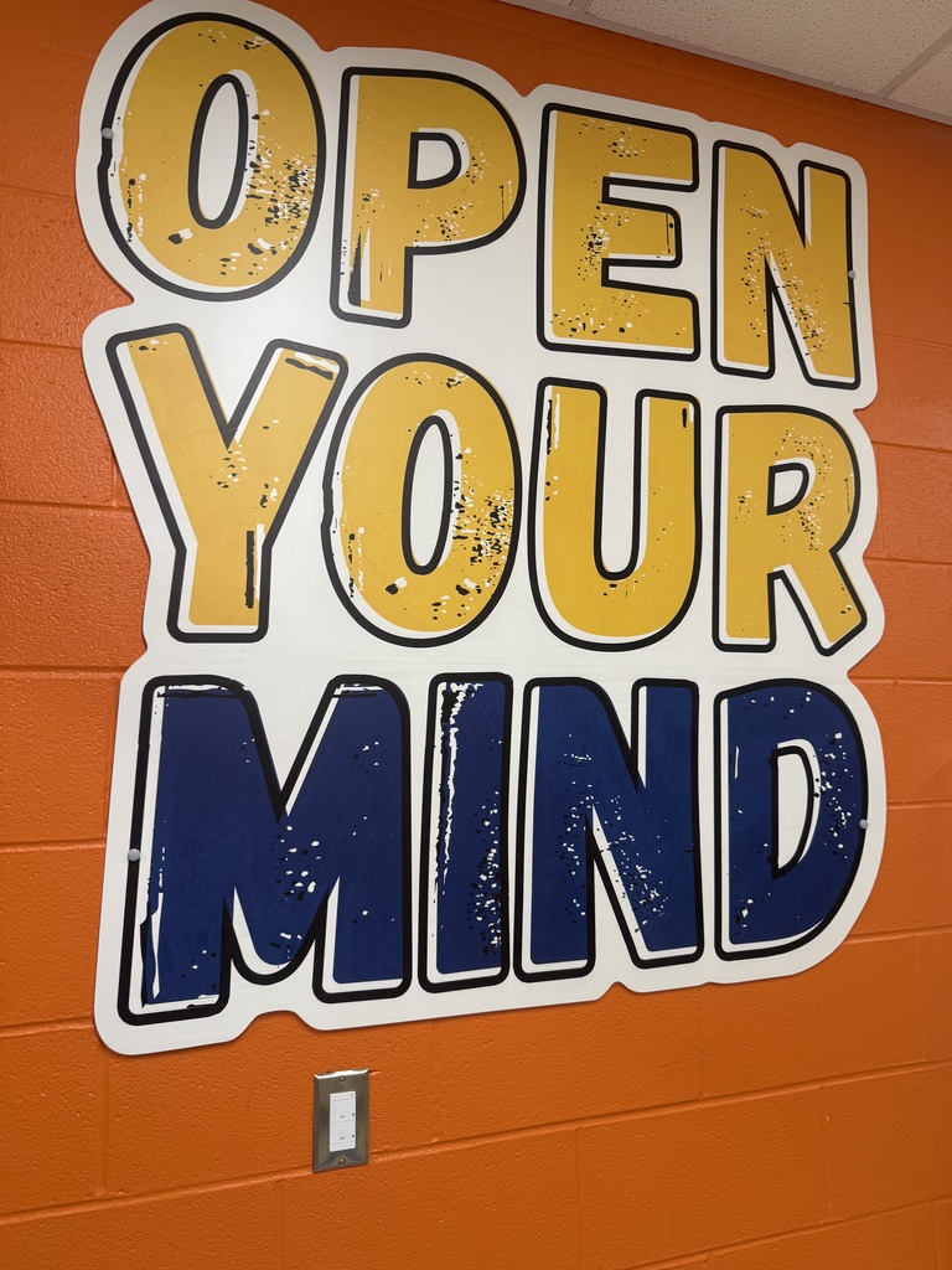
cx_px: 476
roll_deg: -0.3
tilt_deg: +8.5
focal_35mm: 24
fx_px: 880
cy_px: 635
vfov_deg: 71.6
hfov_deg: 56.8
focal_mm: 6.76
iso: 125
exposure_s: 1/120
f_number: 1.78
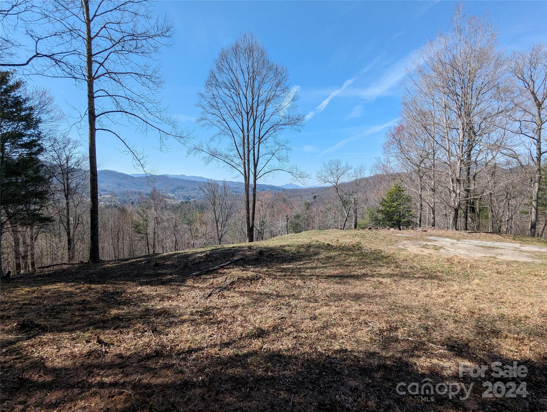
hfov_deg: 94.4
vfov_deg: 78.2
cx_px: 274
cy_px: 206
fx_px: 253
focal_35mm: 16
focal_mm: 2.35
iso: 52
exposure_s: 1/1408
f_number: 2.2
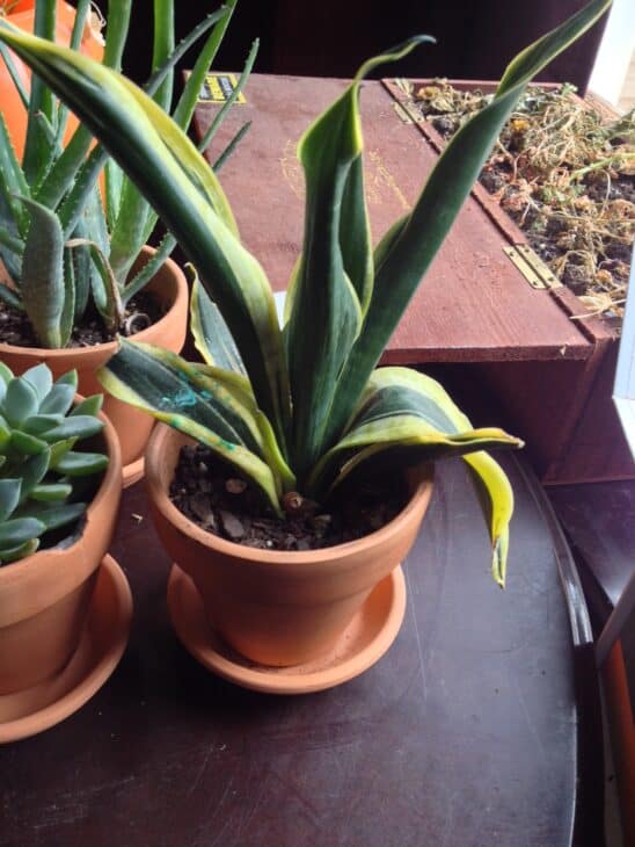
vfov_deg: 52.6
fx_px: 856
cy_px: 424
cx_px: 318
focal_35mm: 35
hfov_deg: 40.7
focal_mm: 4.28
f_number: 2.4
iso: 64
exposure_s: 1/40
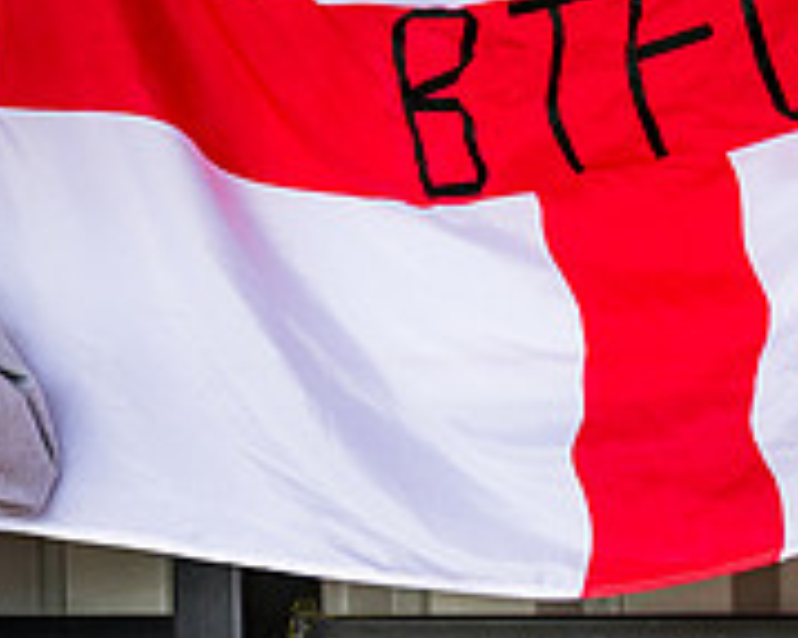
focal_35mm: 314
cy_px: 388
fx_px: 7412
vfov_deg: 4.9
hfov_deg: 6.1
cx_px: -530
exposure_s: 1/160
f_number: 4
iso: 100
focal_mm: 70
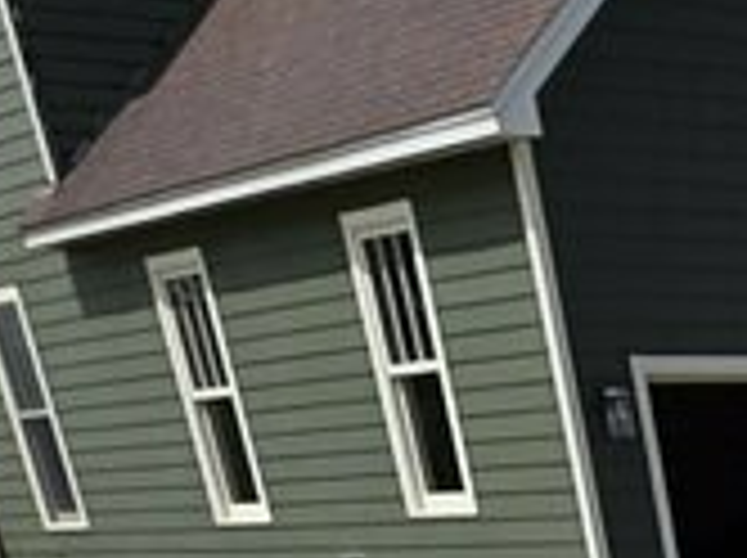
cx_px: 1336
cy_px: 1832
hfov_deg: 17.2
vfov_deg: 10.0
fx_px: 2026
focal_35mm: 94
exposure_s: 1/3092
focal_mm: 2.2
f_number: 1.9
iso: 40
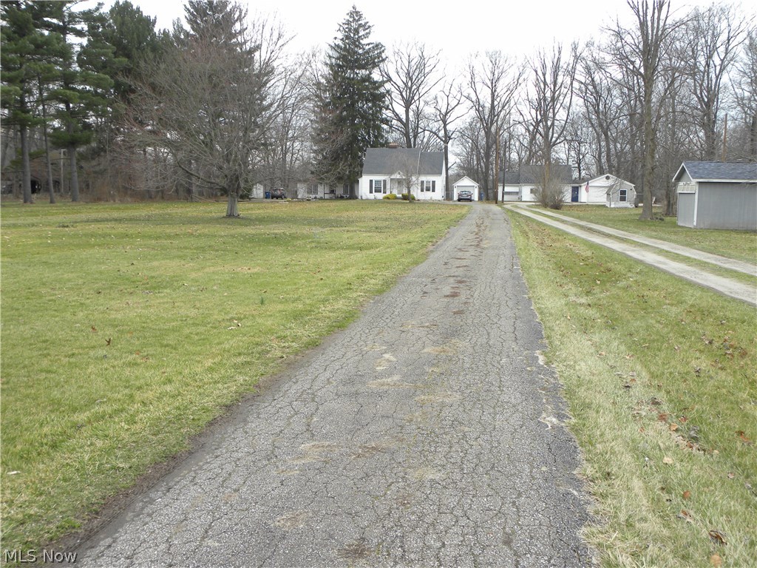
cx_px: 378
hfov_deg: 50.1
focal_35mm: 37
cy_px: 284
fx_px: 809
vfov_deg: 38.7
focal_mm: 6.6
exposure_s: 1/75.6
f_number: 3.2
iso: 64
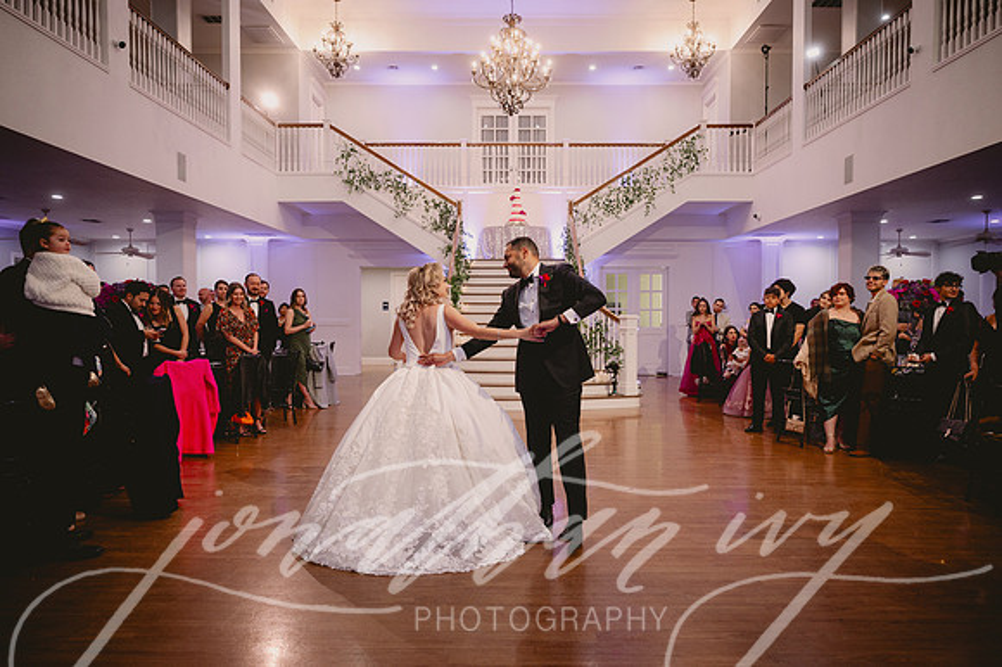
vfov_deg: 53.1
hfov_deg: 73.8
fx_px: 668
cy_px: 334
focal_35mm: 24
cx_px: 501
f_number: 2.8
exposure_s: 1/200
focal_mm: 24
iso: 800
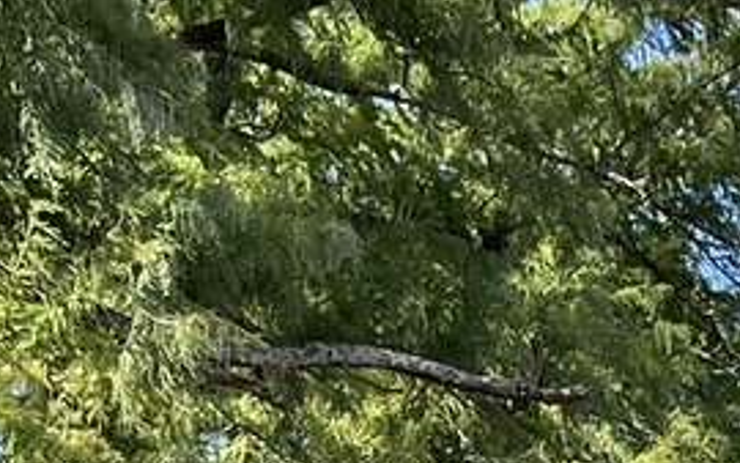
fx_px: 2966
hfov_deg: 13.5
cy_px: 1477
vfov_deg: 7.6
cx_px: 1052
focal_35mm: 147
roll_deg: +2.1
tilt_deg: -6.1
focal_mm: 5.1
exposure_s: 1/1600
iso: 50
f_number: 1.6
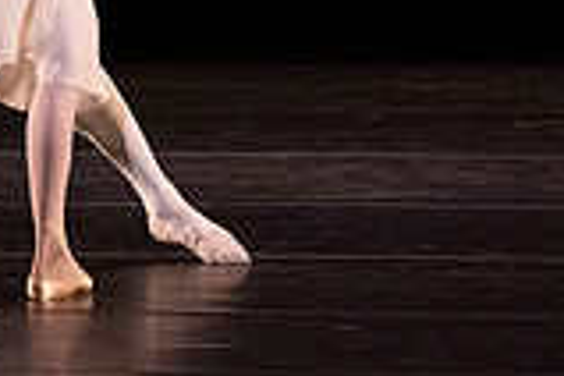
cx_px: 11
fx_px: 18564
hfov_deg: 1.7
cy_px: -232
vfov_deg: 1.2
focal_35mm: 1185
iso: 20000
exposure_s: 1/400
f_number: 5.6
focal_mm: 324
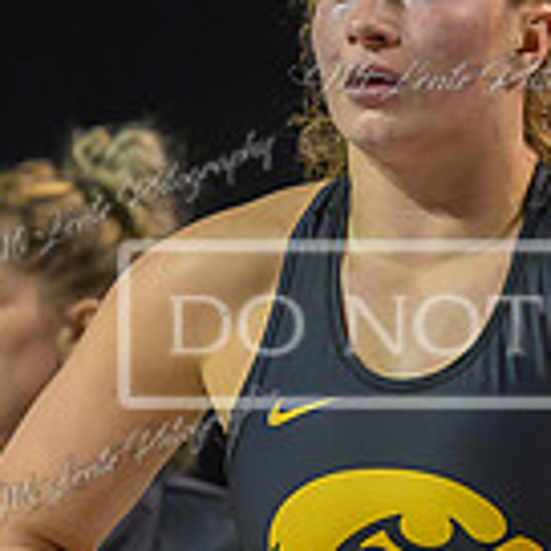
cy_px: 249
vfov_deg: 2.1
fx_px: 14803
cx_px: 394
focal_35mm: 822
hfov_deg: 2.1
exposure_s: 1/800
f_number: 2.8
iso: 4000
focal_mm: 175
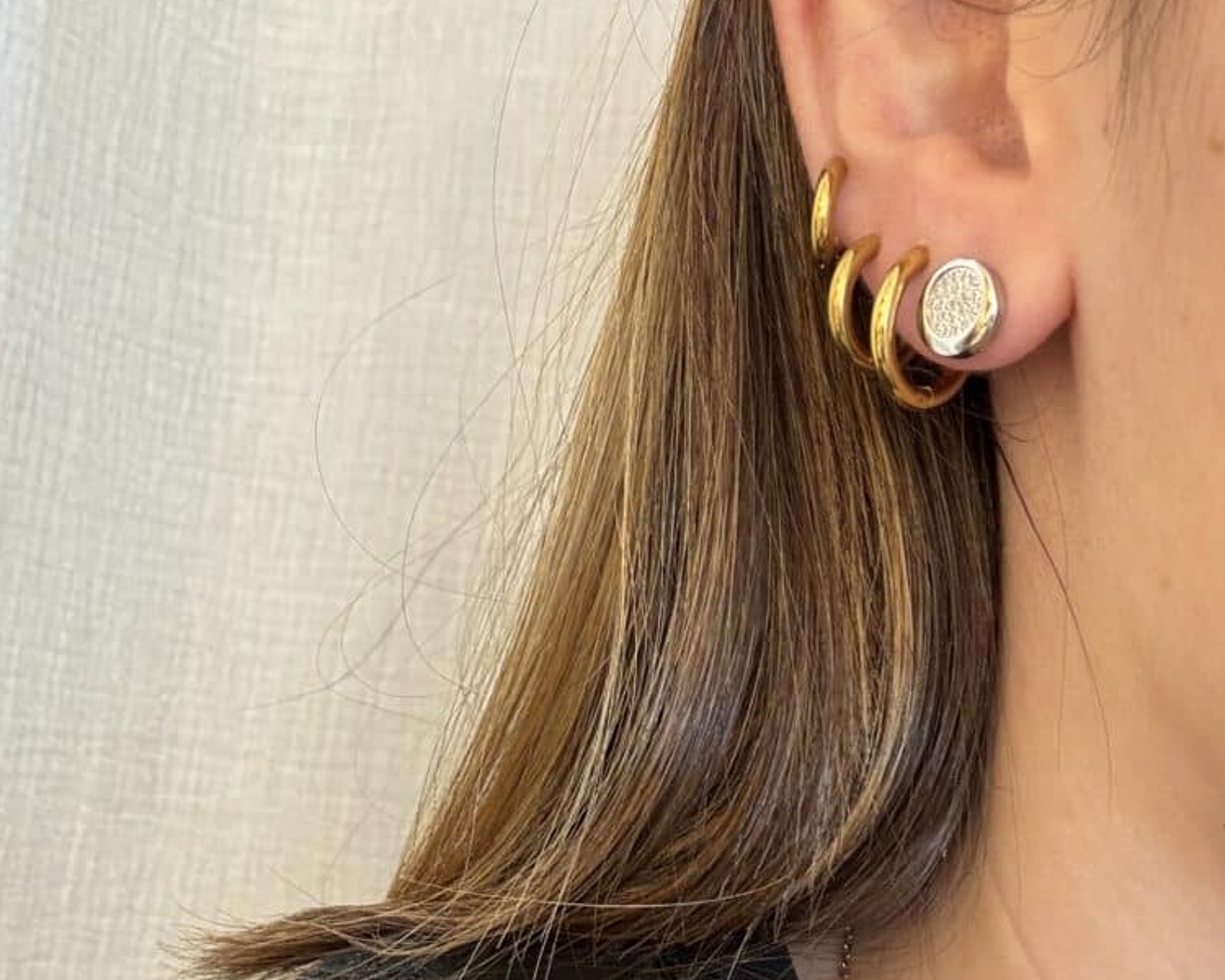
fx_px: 1450
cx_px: 609
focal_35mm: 40
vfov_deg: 37.2
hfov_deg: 45.8
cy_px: 603
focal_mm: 2.69
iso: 125
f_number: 1.9
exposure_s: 1/50
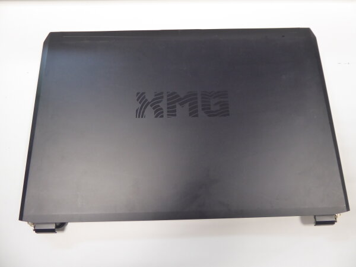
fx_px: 257
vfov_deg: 54.9
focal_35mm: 25
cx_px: 178
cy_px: 134
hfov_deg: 69.4
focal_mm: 4.3
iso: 400
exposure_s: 1/25
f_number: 3.3
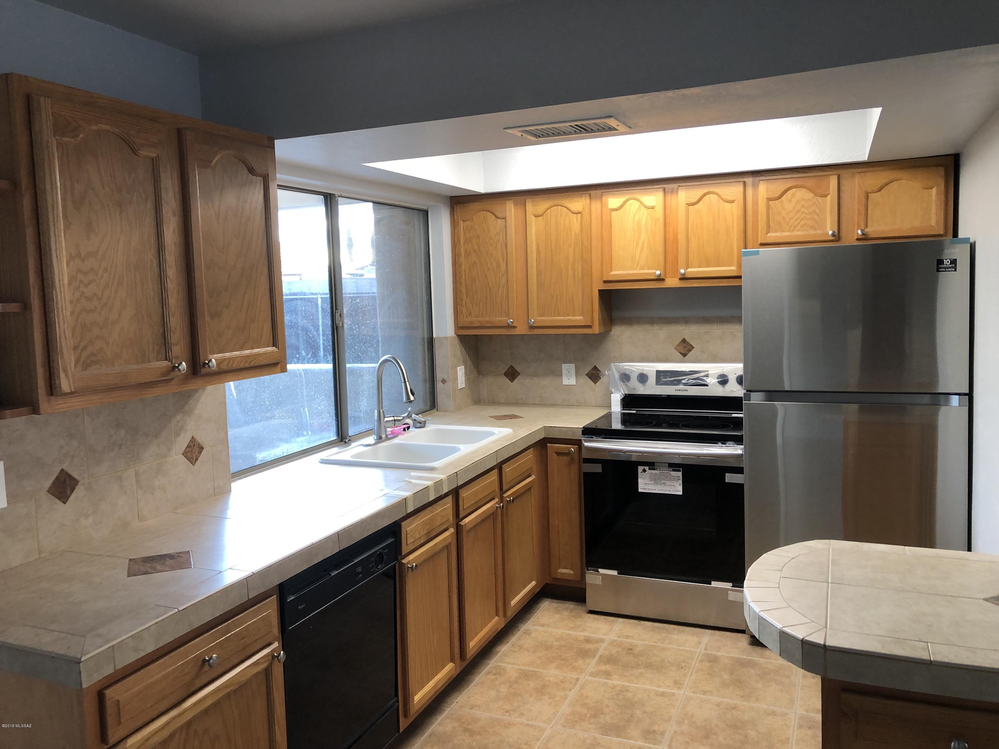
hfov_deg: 63.4
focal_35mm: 28
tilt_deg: -5.1
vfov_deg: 49.7
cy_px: 374
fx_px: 808
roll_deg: +1.3
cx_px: 500
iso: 40
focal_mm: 3.99
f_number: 1.8
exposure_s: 1/24
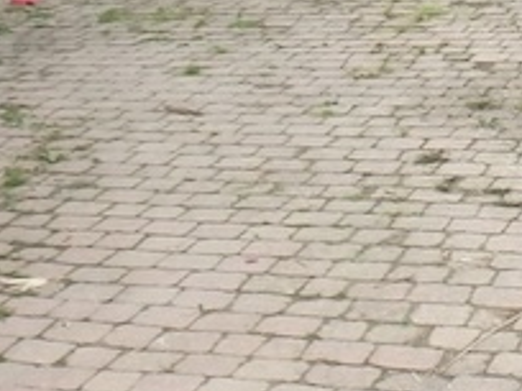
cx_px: 545
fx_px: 1689
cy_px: -302
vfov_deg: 12.2
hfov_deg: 17.1
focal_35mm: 112
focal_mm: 3.7
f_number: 3.5
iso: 125
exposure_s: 1/125
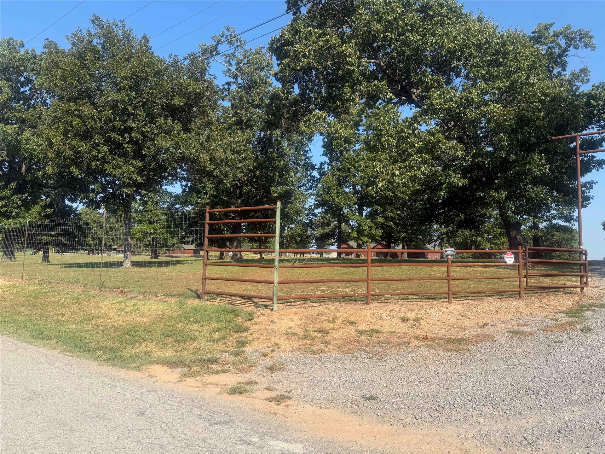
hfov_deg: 71.6
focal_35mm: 24
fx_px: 419
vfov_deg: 56.8
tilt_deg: +5.4
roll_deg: +0.0
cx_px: 302
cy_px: 227
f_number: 1.78
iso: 80
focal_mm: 6.76
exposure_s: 1/3279
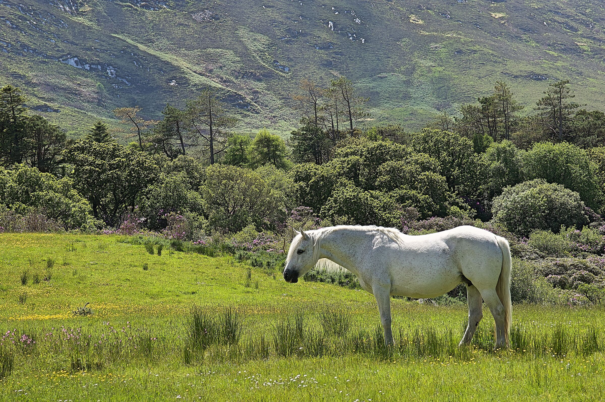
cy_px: 201
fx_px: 1763
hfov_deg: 19.5
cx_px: 302
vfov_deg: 13.0
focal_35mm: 105
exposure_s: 1/400
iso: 400
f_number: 11
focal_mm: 70
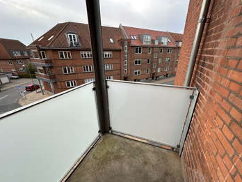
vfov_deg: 81.7
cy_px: 95
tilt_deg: -22.8
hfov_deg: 98.1
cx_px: 127
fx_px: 105
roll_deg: +0.2
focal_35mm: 15
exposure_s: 1/422
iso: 40
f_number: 2.2
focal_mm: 2.22
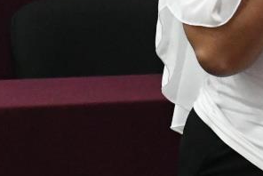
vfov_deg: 2.1
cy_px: -71
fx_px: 4797
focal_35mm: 656
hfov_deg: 3.1
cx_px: 297
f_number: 5.3
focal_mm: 80
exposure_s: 1/100
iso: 6400
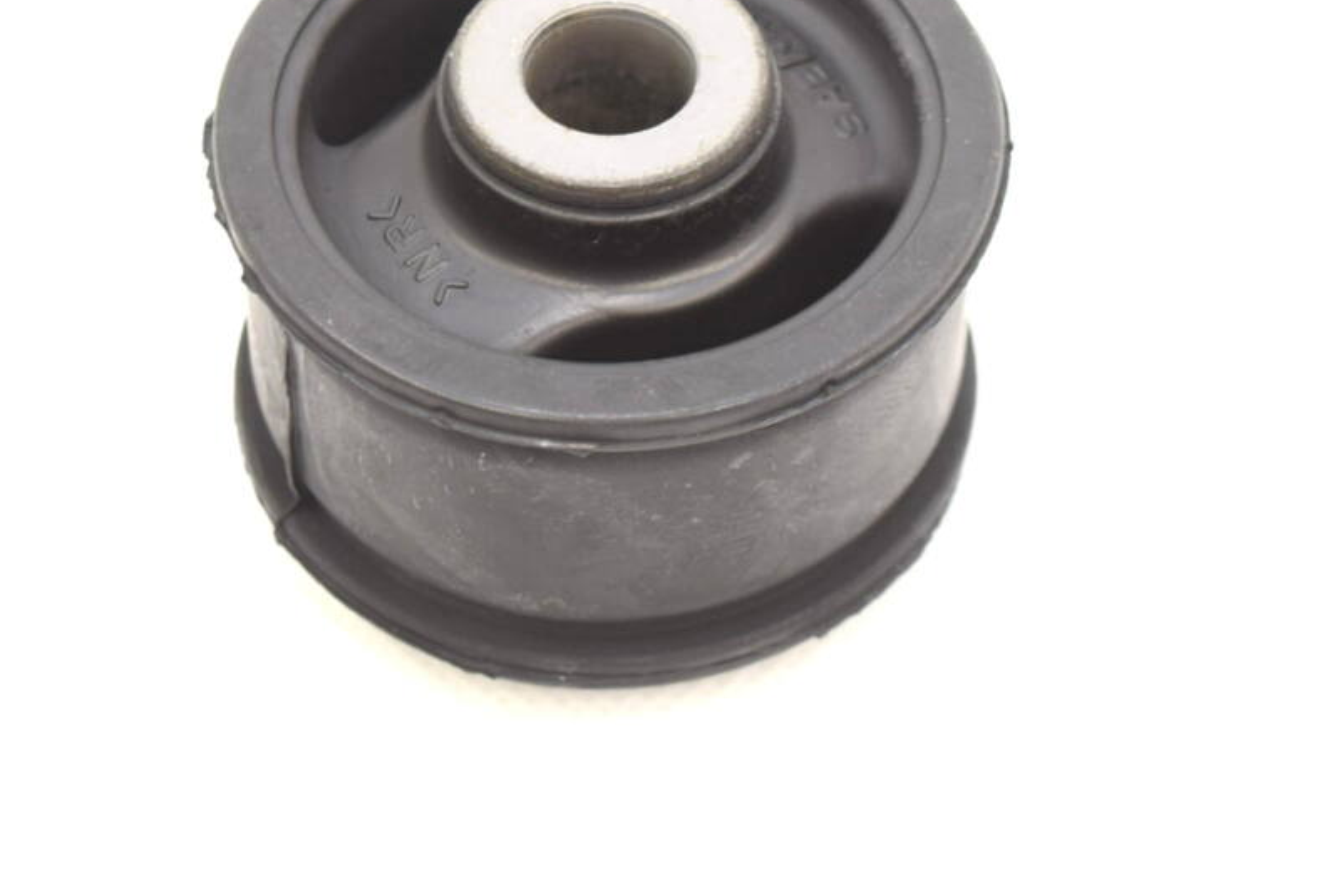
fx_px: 4806
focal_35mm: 129
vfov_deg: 10.6
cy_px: 142
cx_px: 663
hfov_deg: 15.9
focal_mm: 46
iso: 400
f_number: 5
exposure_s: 1/100
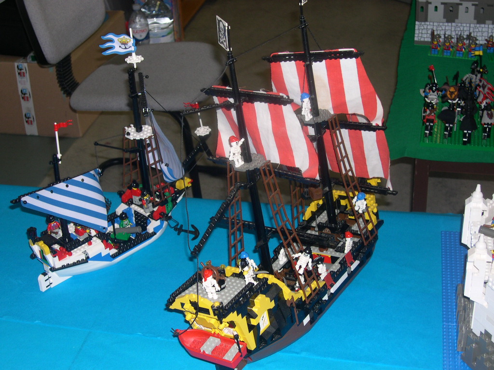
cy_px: 185
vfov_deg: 25.7
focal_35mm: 57
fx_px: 813
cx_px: 247
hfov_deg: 33.8
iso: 100
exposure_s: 1/60
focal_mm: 12.2
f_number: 3.4
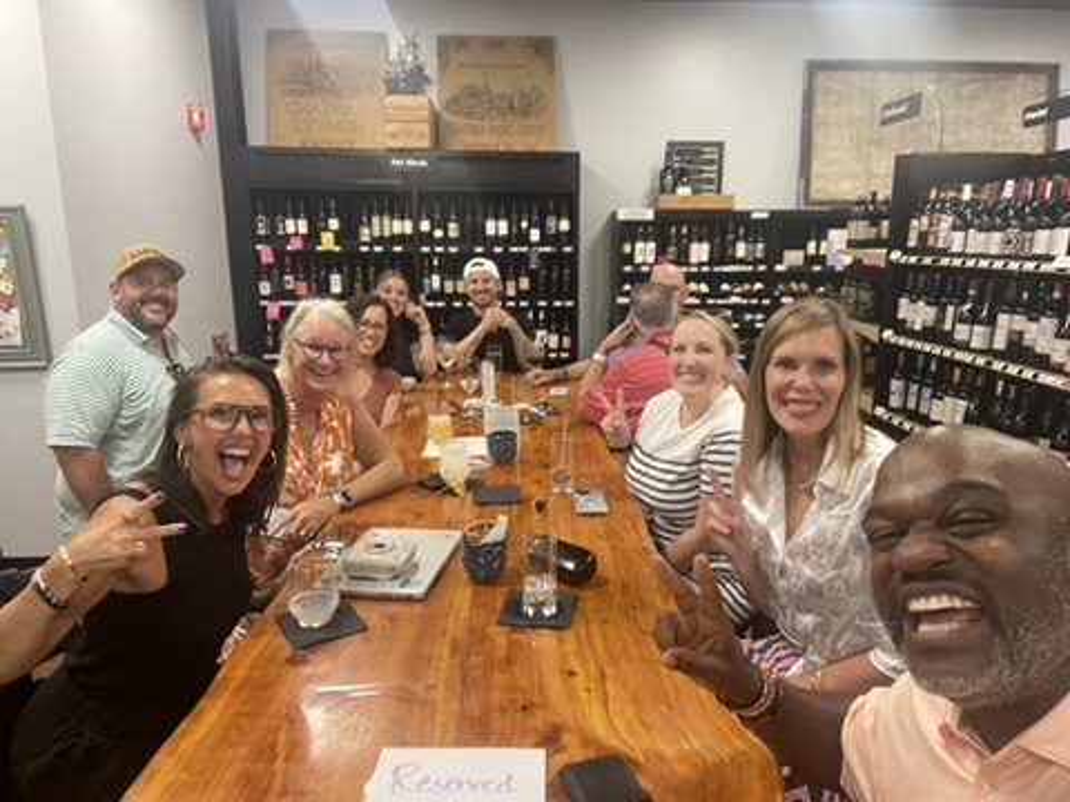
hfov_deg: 73.9
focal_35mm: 23
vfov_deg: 58.9
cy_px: 401
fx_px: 711
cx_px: 535
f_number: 2.2
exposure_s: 1/30
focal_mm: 2.71
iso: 500
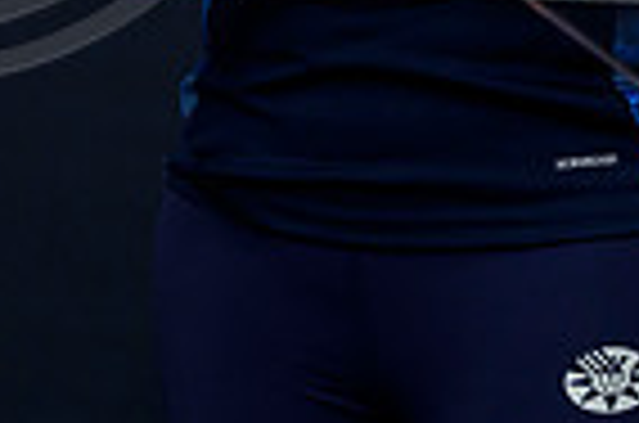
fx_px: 6606
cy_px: -380
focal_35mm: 373
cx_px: -117
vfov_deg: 3.6
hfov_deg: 5.5
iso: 4000
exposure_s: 1/400
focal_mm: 91
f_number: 3.5
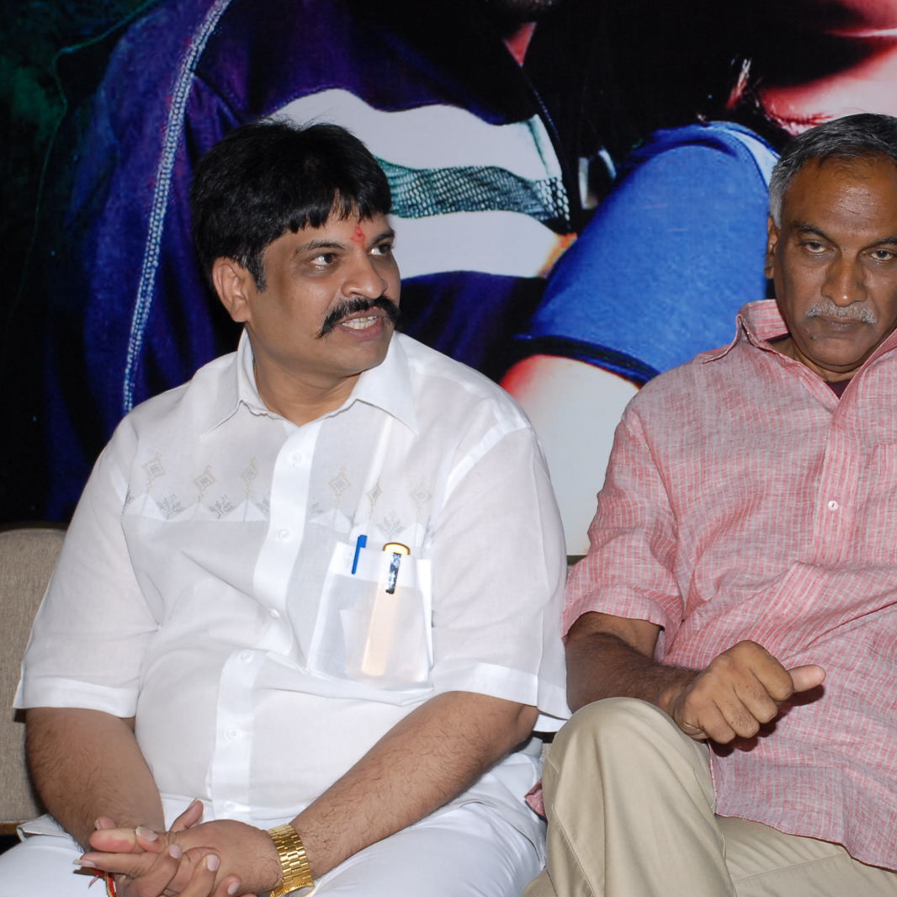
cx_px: 660
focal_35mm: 92
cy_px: 448
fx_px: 2697
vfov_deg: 18.9
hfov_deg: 18.8
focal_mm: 48
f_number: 5.6
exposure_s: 1/125
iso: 400
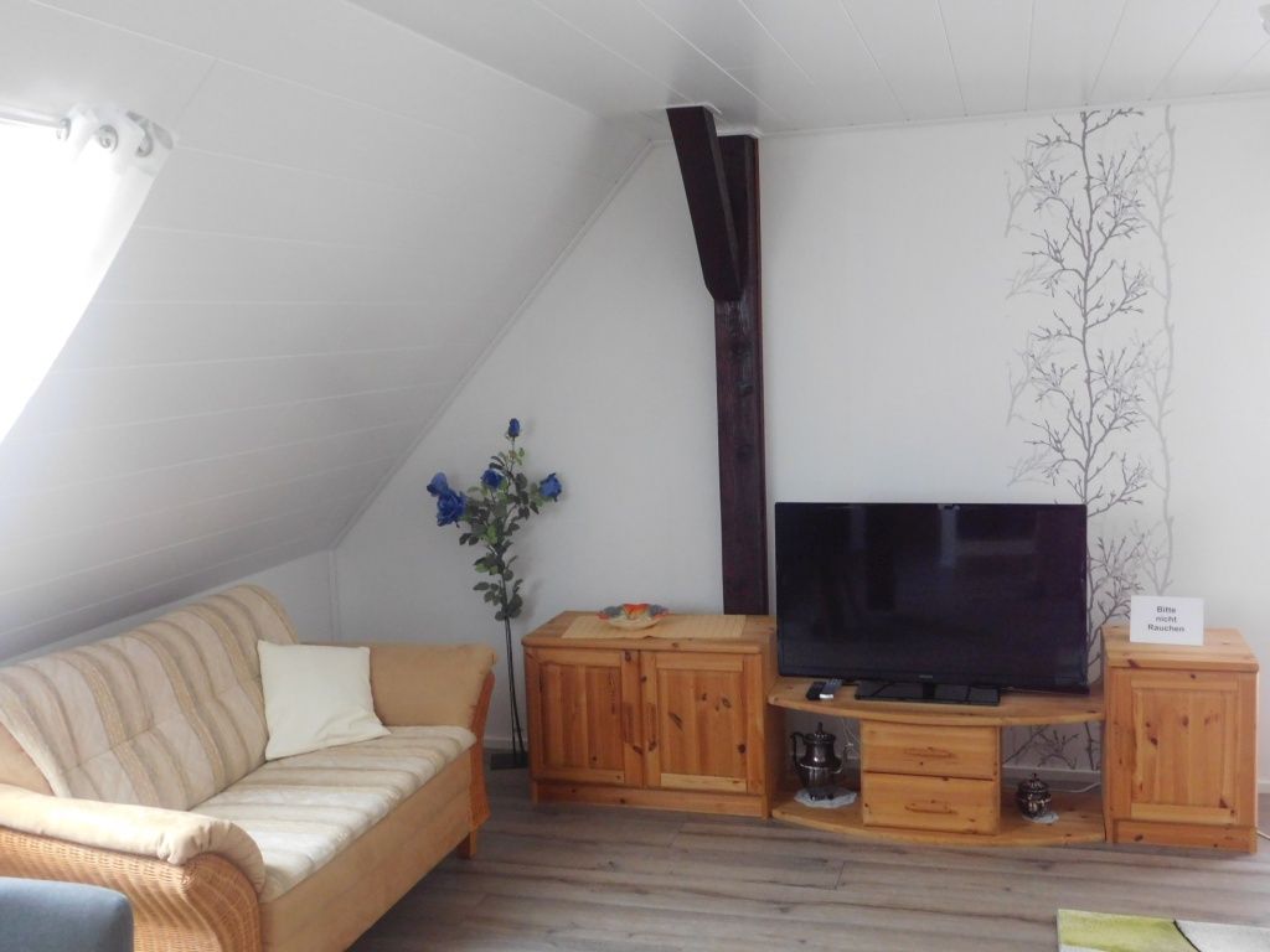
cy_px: 476
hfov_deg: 51.4
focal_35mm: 36
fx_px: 1321
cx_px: 635
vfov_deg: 39.7
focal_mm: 6.3
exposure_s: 1/13
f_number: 3.5
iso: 400
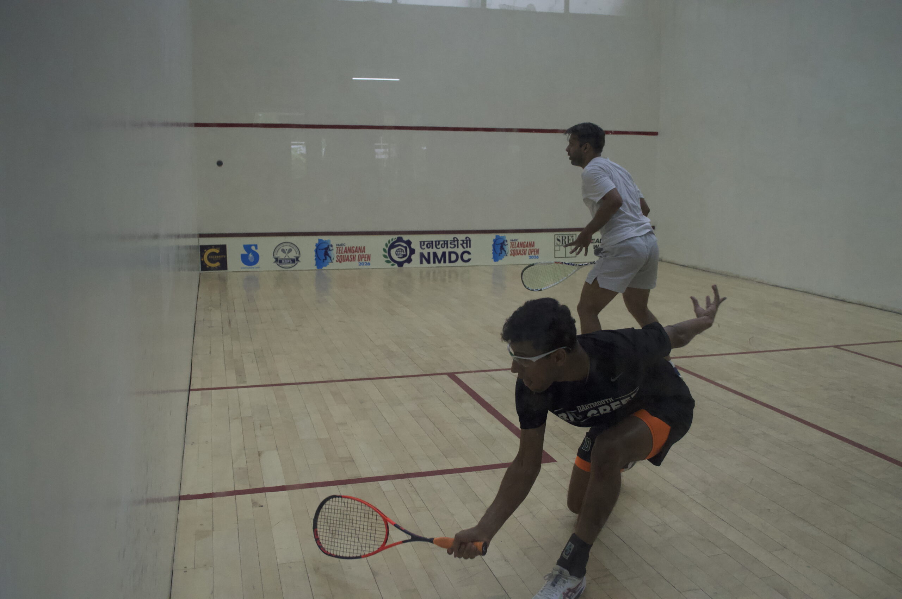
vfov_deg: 43.5
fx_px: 751
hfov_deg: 62.0
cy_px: 300
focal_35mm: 30
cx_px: 451
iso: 2800
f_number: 3.8
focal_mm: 20
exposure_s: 1/500
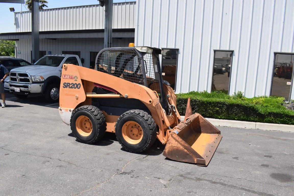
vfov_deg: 47.9
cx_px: 147
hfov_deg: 67.4
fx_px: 220
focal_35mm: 27
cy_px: 98
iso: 200
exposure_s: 1/320
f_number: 9
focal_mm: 18
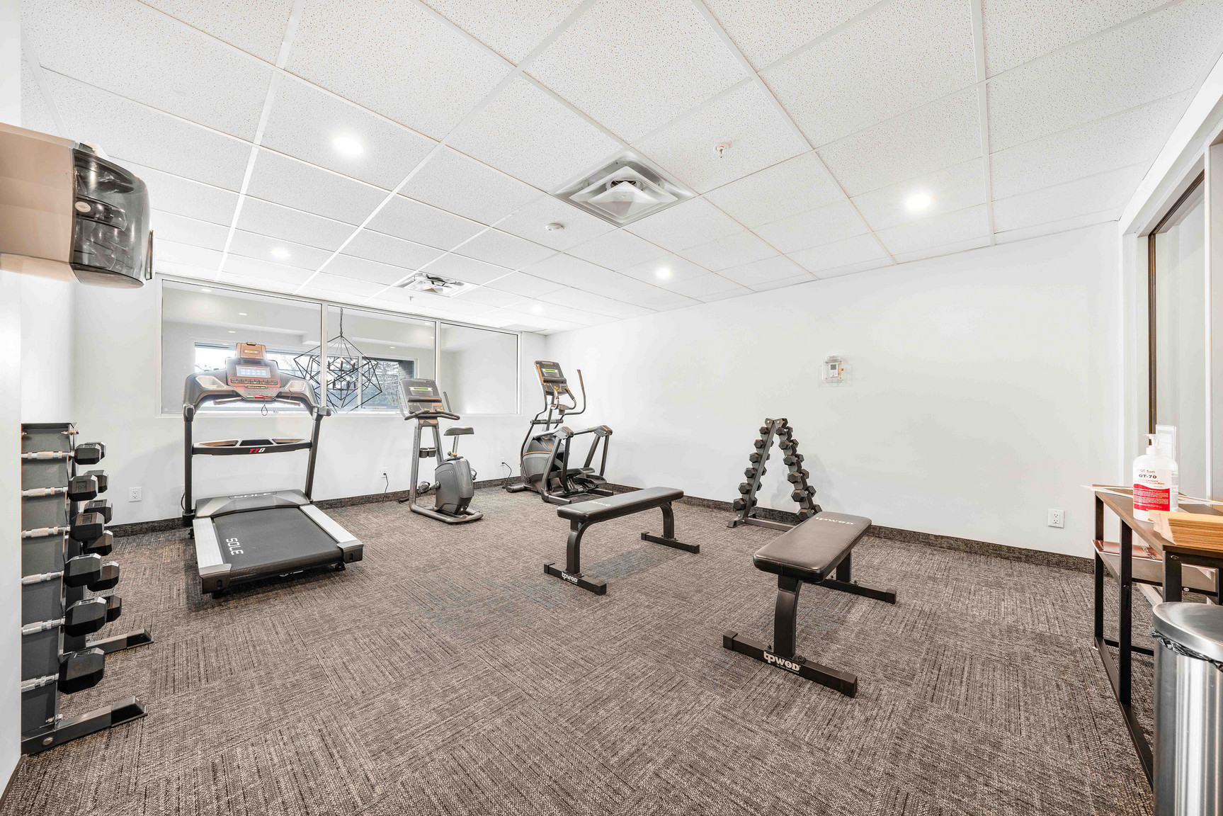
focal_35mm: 12
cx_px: 612
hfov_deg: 112.6
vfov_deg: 90.0
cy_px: 408
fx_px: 408
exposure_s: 2
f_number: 8
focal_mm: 12
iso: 100
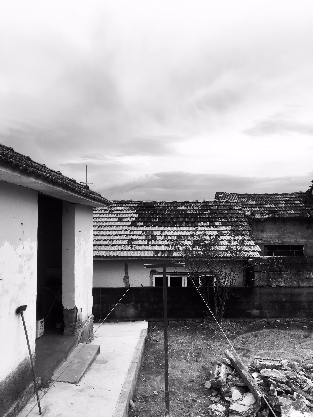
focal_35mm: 29
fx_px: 350
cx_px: 156
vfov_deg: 61.7
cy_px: 208
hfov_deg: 48.2
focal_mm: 4.15
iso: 25
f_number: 2.2
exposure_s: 1/270
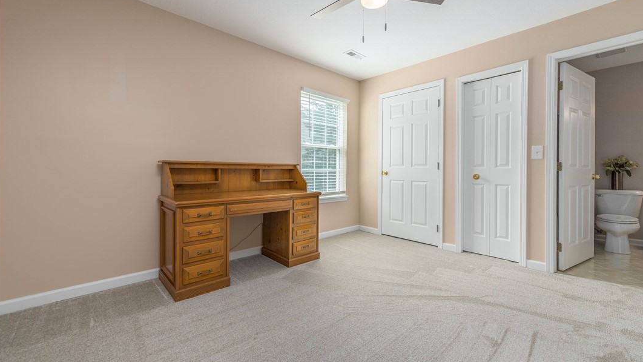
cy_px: 185
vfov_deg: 70.5
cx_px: 325
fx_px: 256
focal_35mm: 15
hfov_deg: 103.0
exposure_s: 1/60
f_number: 8
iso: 200
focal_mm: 14
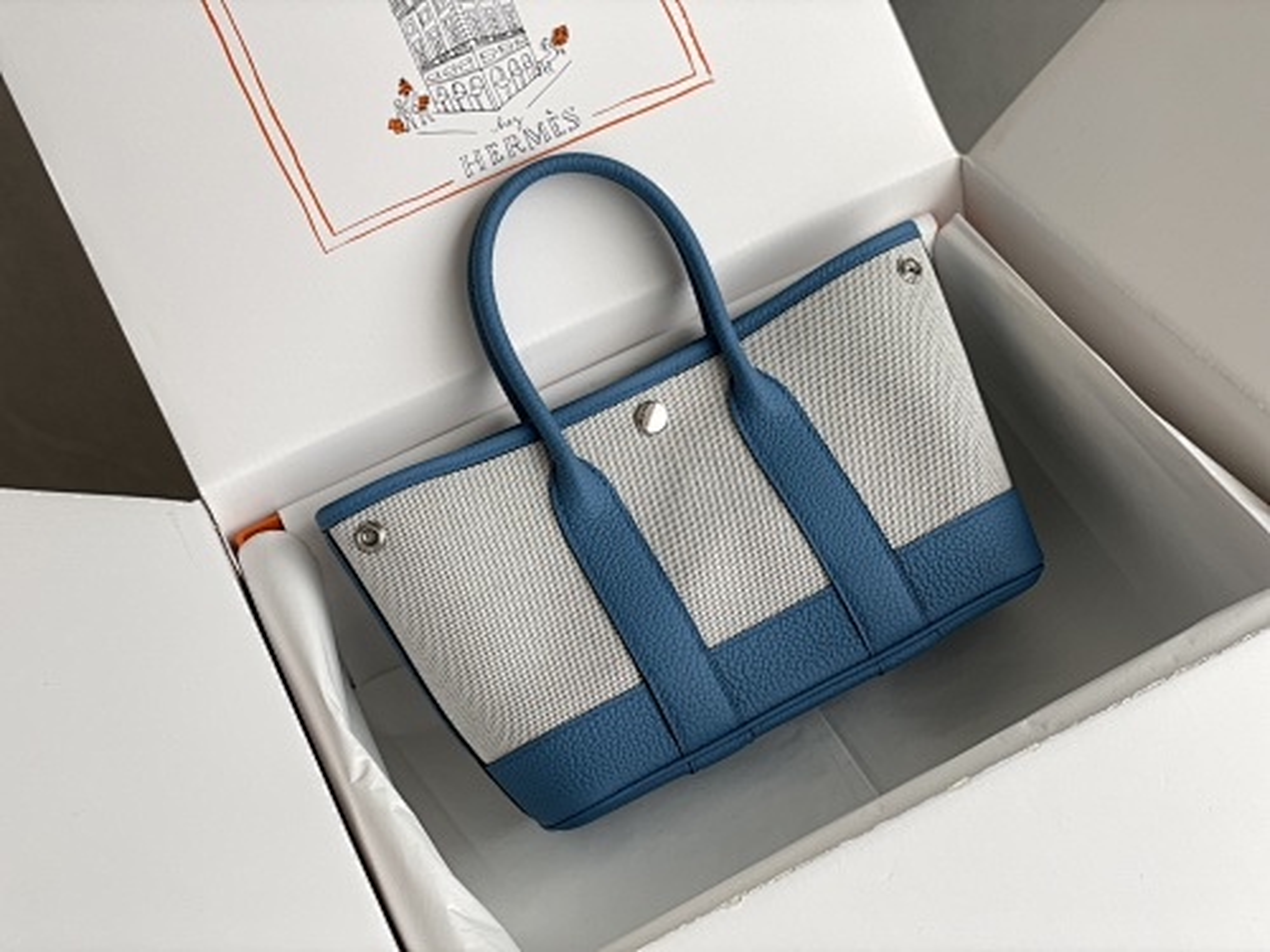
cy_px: 476
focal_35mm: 52
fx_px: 1908
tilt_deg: -42.5
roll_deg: +15.4
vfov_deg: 28.0
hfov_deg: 36.8
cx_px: 635
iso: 25
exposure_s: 1/122
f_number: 2
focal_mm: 6
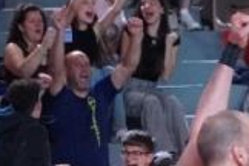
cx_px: 533
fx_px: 3945
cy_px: 332
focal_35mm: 570
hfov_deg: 3.6
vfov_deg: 2.4
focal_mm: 77
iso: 5000
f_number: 4
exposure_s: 1/800
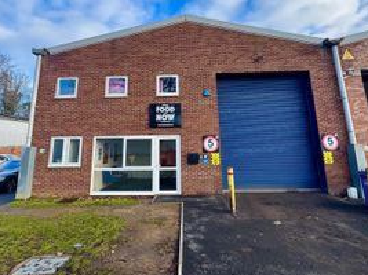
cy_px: 95
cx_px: 175
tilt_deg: +13.0
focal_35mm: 21
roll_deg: +1.0
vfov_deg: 62.1
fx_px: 223
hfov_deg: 79.0
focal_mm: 2.22
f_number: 2.2
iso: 40
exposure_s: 1/407
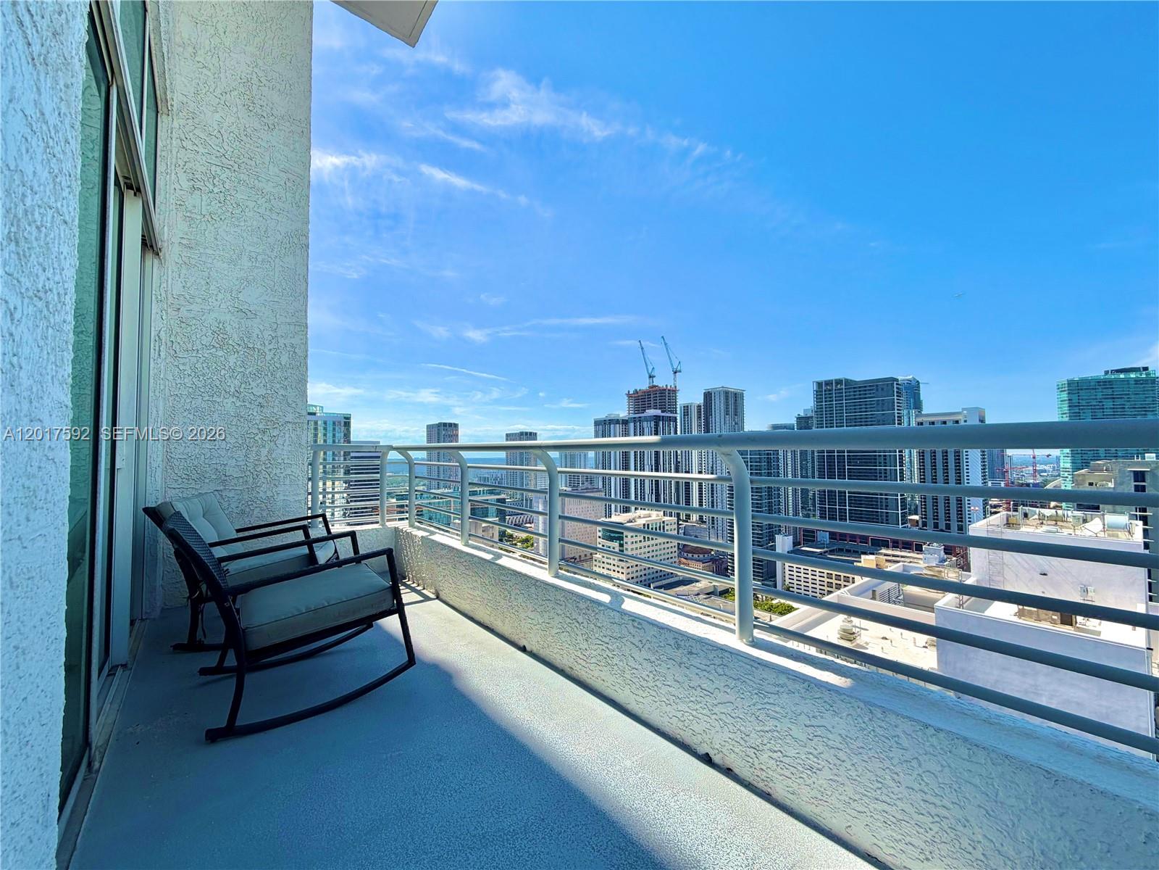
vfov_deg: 85.7
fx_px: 469
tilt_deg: +2.1
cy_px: 435
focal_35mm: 14
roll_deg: +1.1
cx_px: 580
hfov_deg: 102.1
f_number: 2.2
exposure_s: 1/1167
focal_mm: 2.22
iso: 20
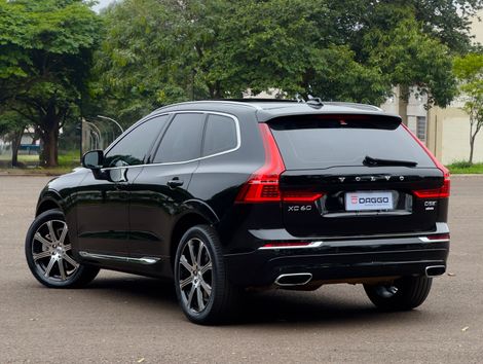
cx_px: 242
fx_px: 1076
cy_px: 182
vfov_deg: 19.2
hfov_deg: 25.3
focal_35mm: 77
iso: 40
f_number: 2.8
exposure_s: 1/99
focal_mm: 9
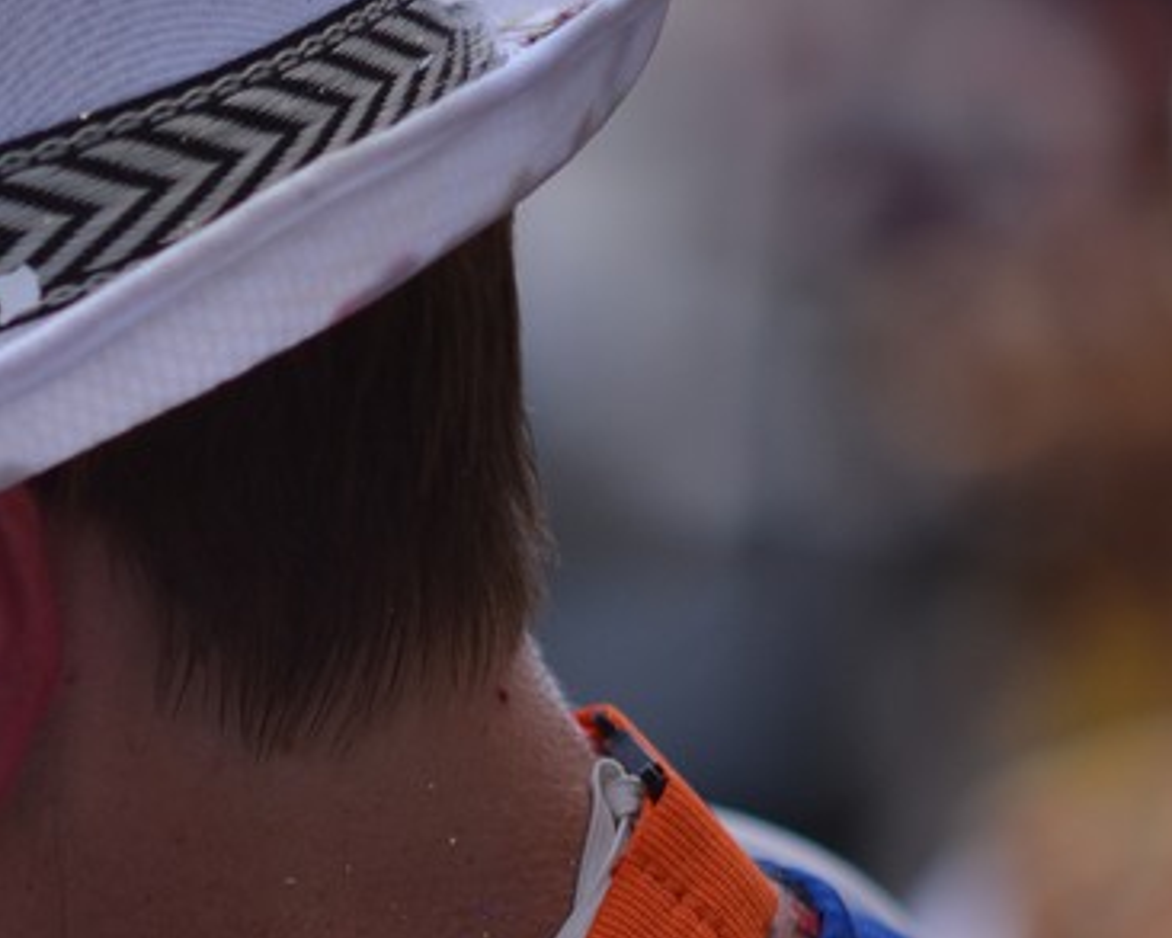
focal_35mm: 441
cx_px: -208
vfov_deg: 3.5
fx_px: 15301
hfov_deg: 4.4
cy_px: 856
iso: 100
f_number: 2.8
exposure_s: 1/640
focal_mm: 112
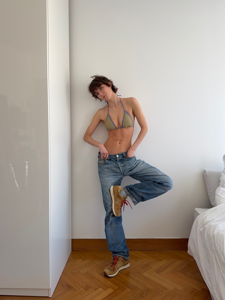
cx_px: 112
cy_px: 150
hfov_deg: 56.8
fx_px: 208
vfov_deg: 71.6
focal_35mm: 24
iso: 50
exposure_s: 1/121
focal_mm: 6.76
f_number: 1.78
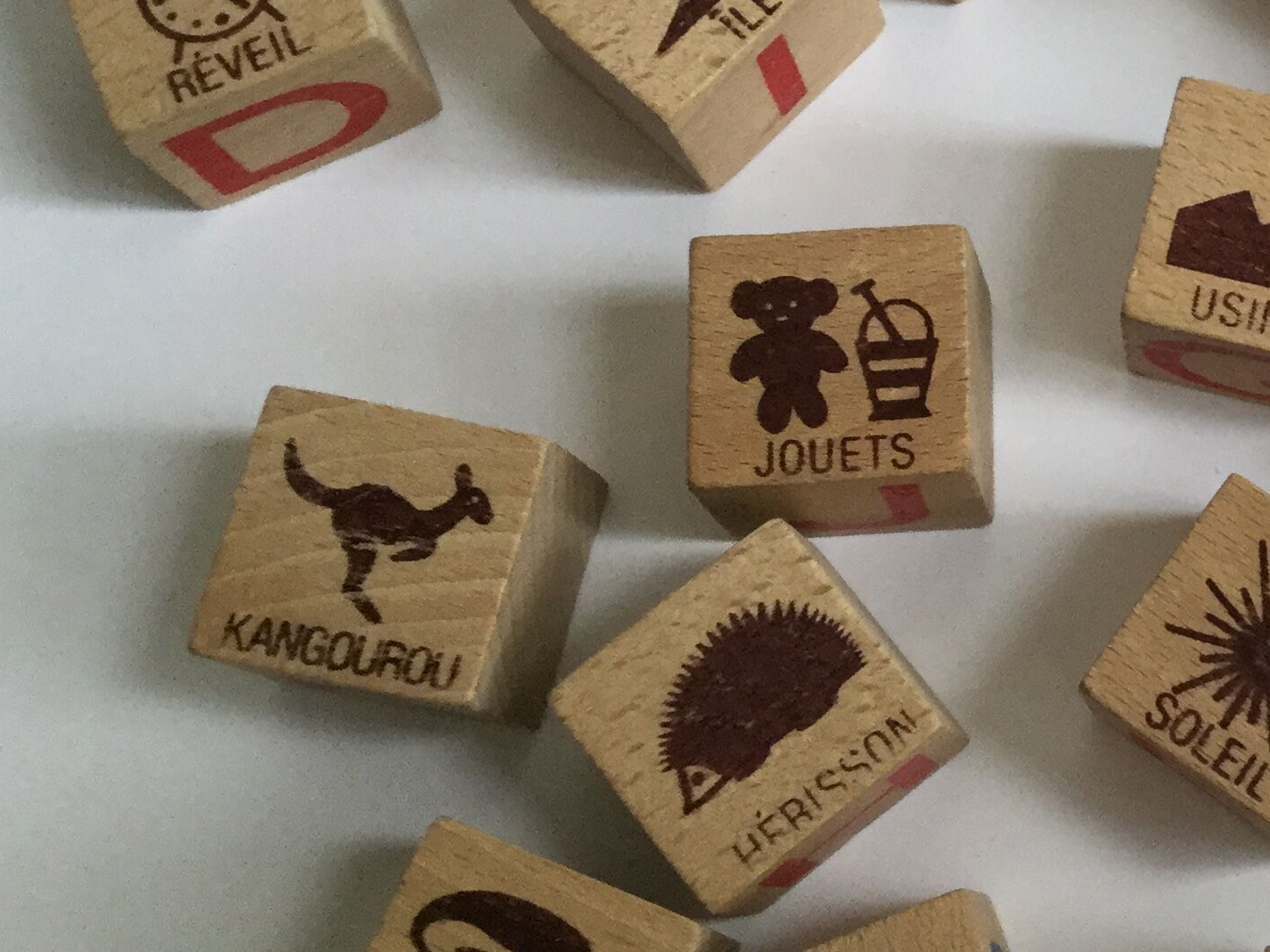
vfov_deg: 20.6
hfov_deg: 25.5
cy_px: 235
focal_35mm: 71
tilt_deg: -72.9
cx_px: 1379
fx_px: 2605
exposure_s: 1/33
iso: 100
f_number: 2.4
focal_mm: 3.3
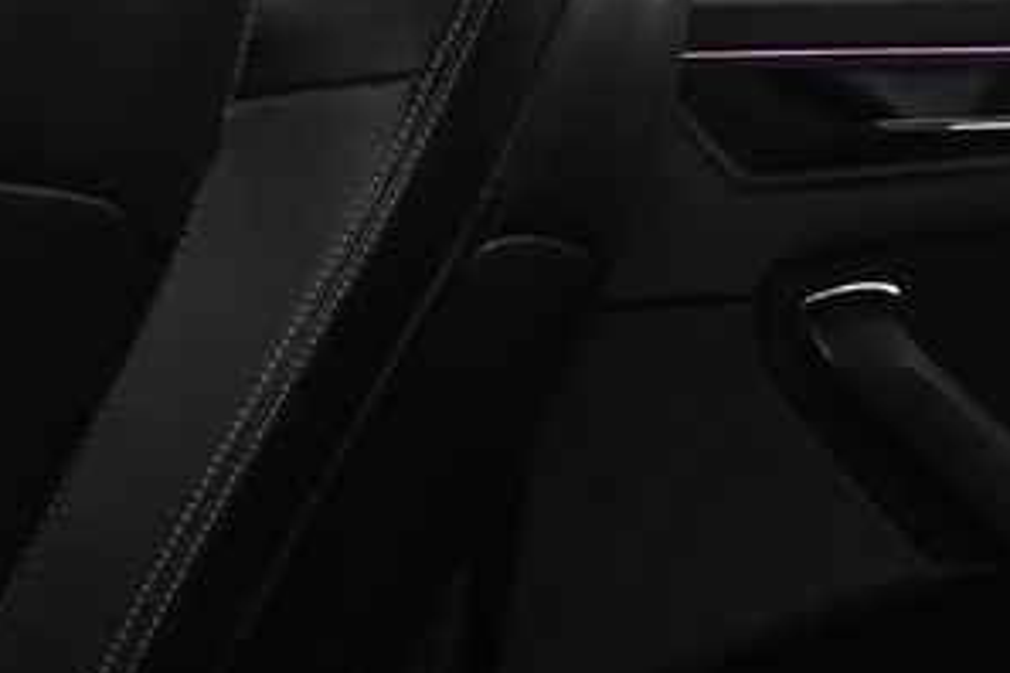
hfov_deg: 12.6
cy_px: 27
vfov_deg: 8.6
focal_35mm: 159
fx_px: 4471
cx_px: 1221
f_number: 3.8
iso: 3200
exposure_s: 1/80
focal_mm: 19.5
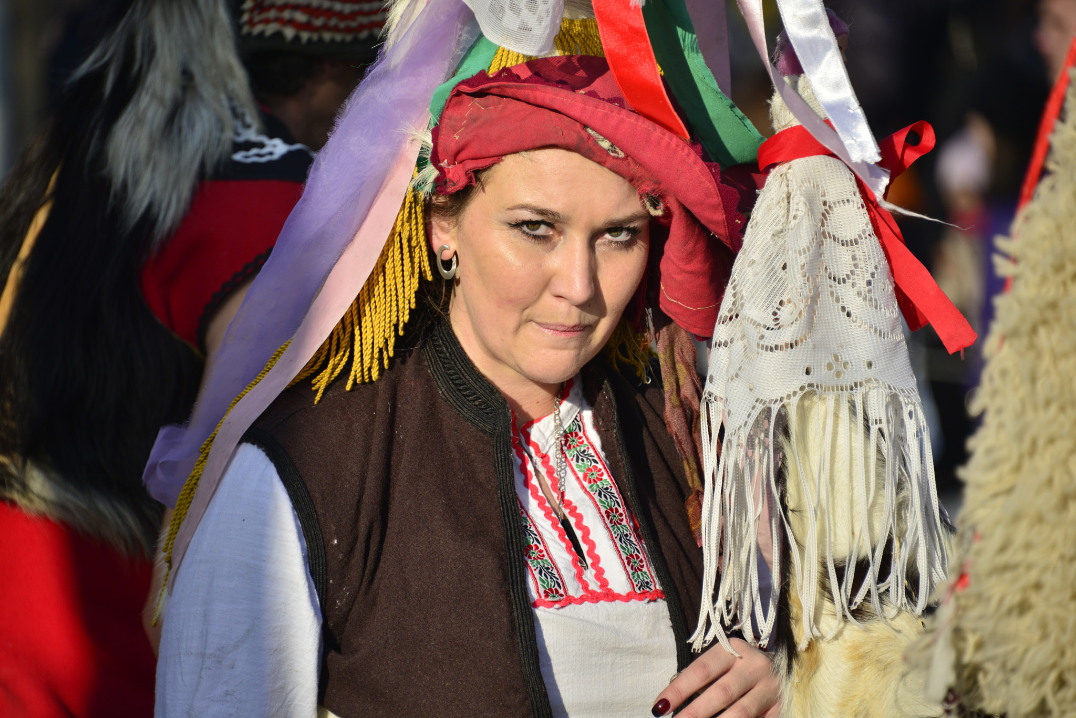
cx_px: 538
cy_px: 359
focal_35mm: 300
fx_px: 8969
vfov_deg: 4.6
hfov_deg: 6.9
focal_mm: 300
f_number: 5.6
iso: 200
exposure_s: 1/1000
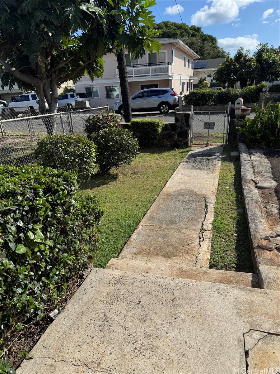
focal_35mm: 24
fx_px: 259
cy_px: 187
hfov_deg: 56.8
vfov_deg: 71.6
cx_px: 140
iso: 80
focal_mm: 6.76
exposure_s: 1/4950
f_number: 1.78
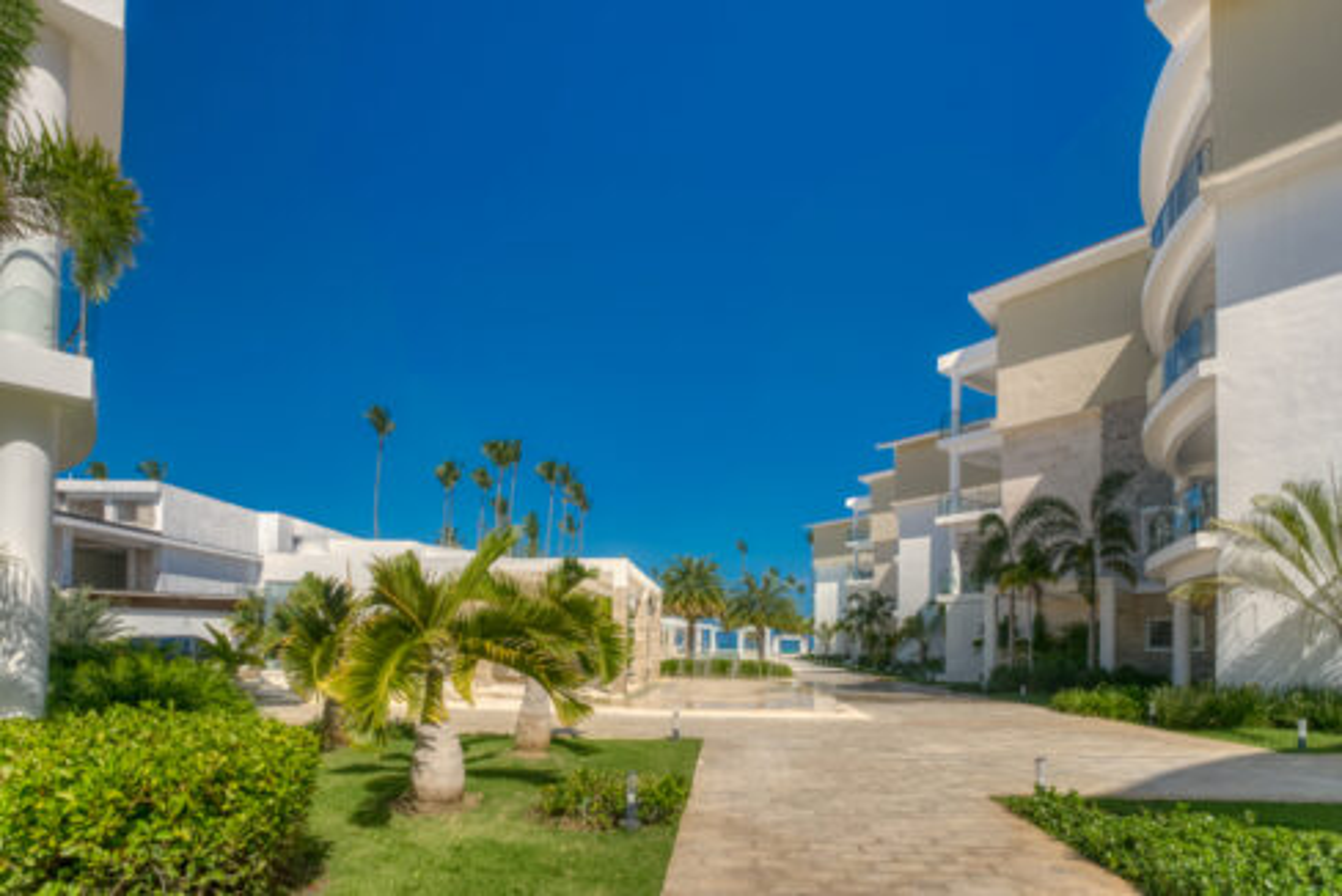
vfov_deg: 81.3
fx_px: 522
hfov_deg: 104.2
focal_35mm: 14
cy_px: 448
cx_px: 671
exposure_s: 1/500
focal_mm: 14
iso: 640
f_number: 16
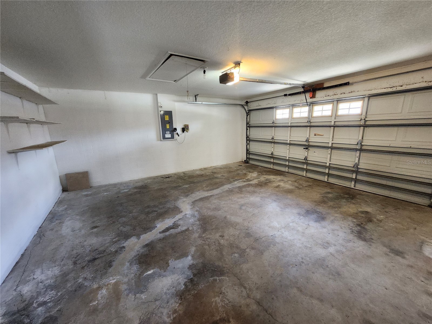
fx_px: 162
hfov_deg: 106.2
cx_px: 216
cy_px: 162
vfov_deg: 89.9
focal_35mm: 13
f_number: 2.2
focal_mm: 1.74
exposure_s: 1/30
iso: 320
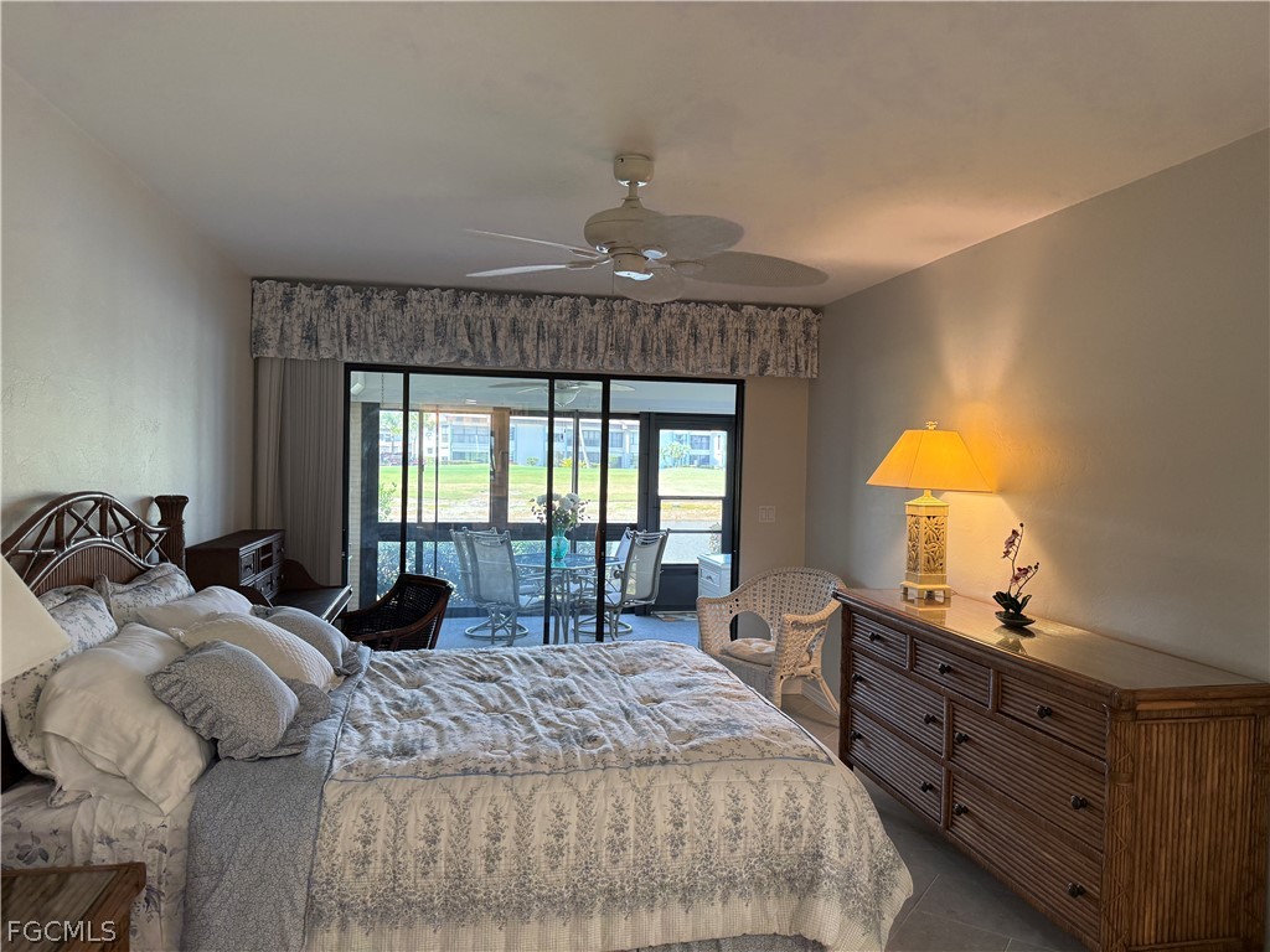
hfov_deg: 71.6
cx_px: 635
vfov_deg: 56.8
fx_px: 881
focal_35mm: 24
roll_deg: -1.9
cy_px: 476
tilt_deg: -0.1
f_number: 1.78
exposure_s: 1/120
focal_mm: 6.76
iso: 250
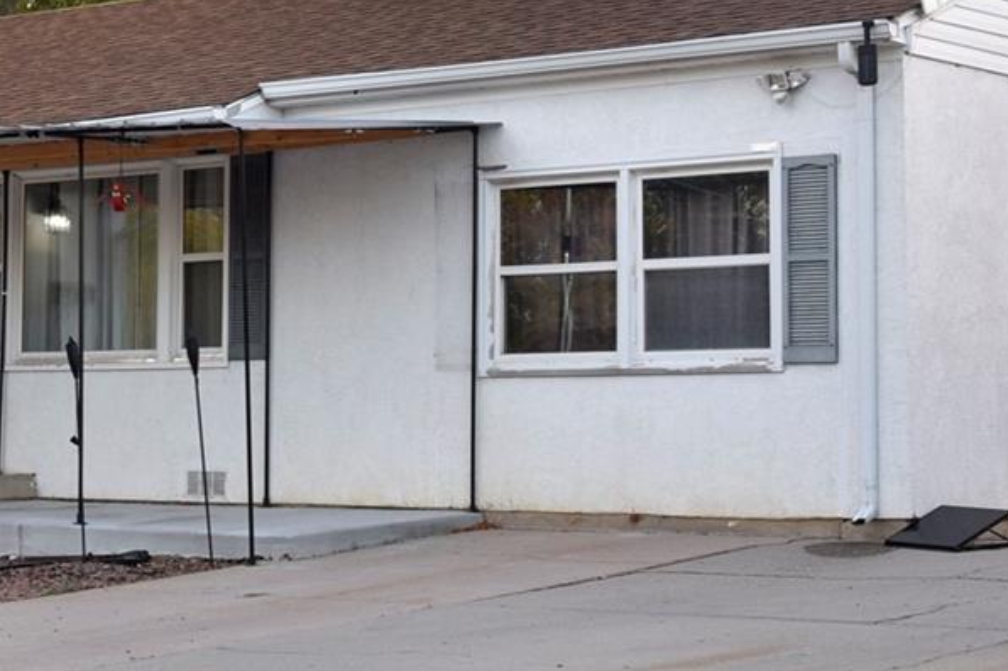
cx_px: 216
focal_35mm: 102
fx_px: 2855
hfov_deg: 19.8
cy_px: 193
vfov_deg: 13.4
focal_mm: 38
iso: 320
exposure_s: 1/60
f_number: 4.5
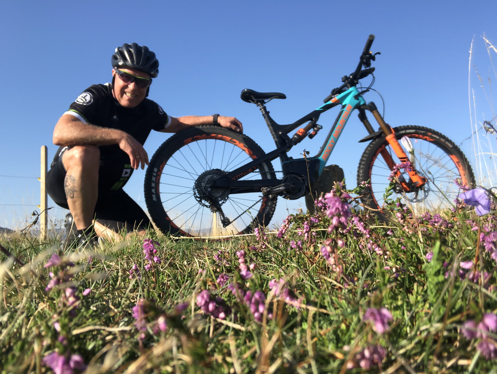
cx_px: 248
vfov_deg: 44.2
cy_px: 187
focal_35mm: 32
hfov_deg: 56.8
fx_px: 460
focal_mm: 2.87
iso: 20
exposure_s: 1/648
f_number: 2.2
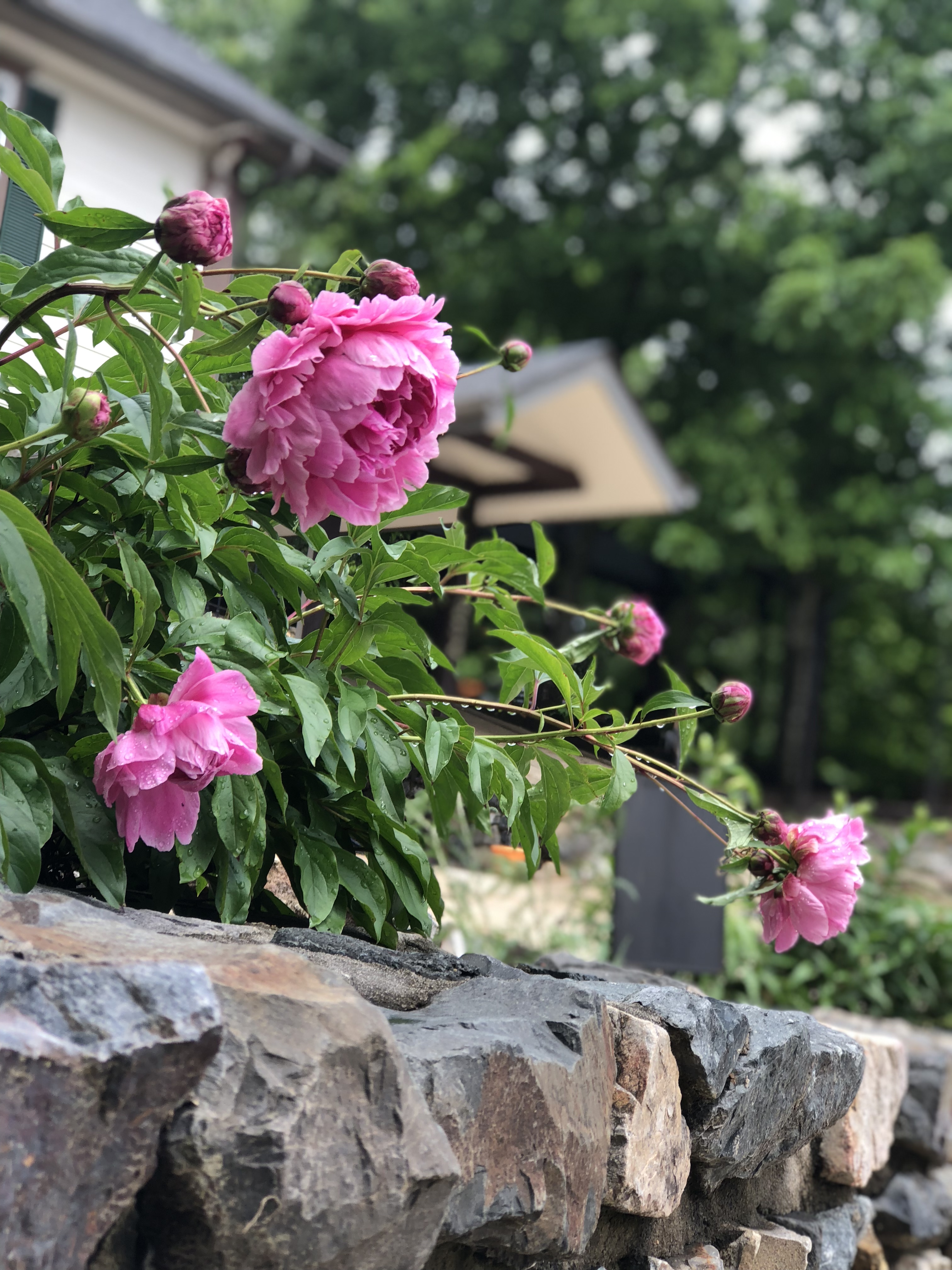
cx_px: 476
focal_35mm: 57
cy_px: 635
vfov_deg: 33.8
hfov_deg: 25.7
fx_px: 2090
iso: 20
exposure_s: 1/199
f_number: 2.8
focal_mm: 6.6
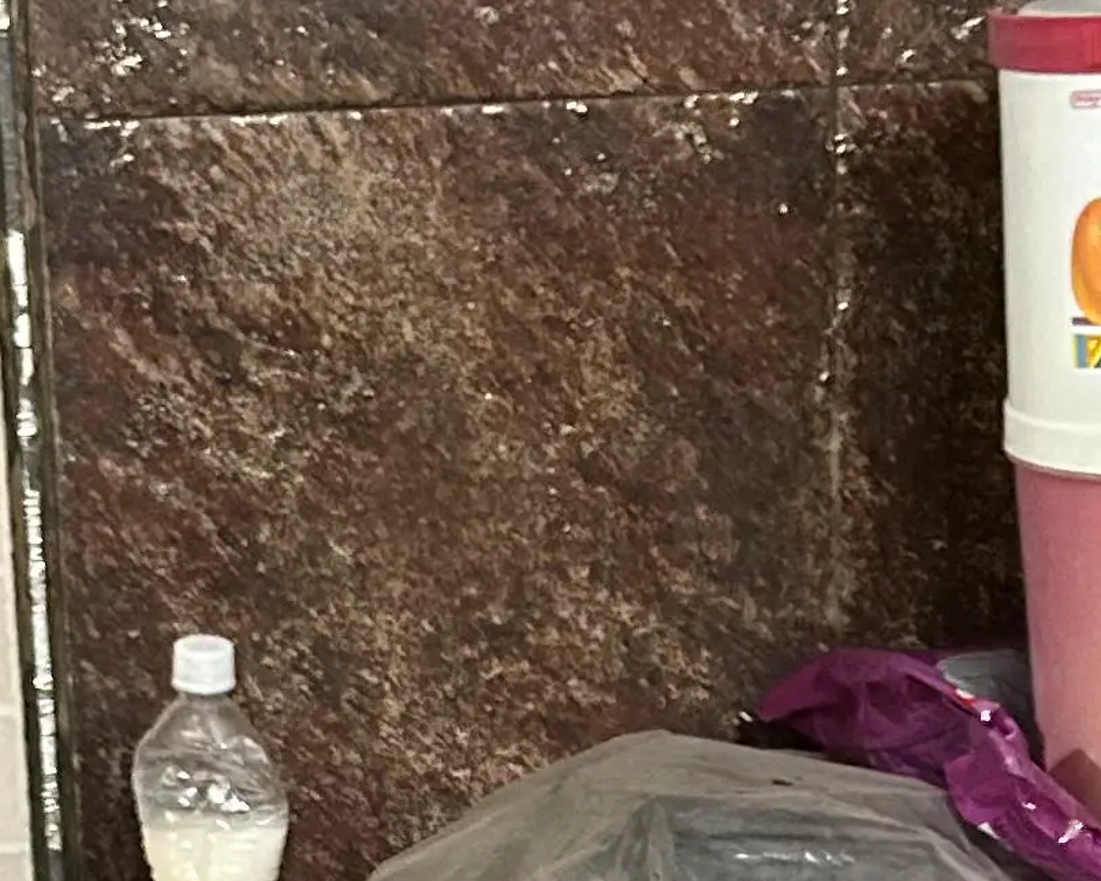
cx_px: 478
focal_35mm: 127
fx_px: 4139
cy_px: 1213
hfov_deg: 15.1
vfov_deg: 11.7
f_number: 1.5
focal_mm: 5.7
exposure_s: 1/33
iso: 500
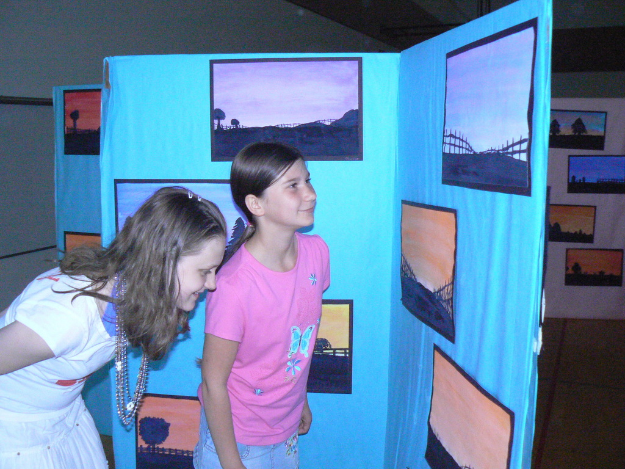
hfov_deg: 51.4
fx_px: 650
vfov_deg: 39.7
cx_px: 312
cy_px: 234
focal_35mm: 36
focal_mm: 6
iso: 400
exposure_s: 1/30
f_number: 2.8
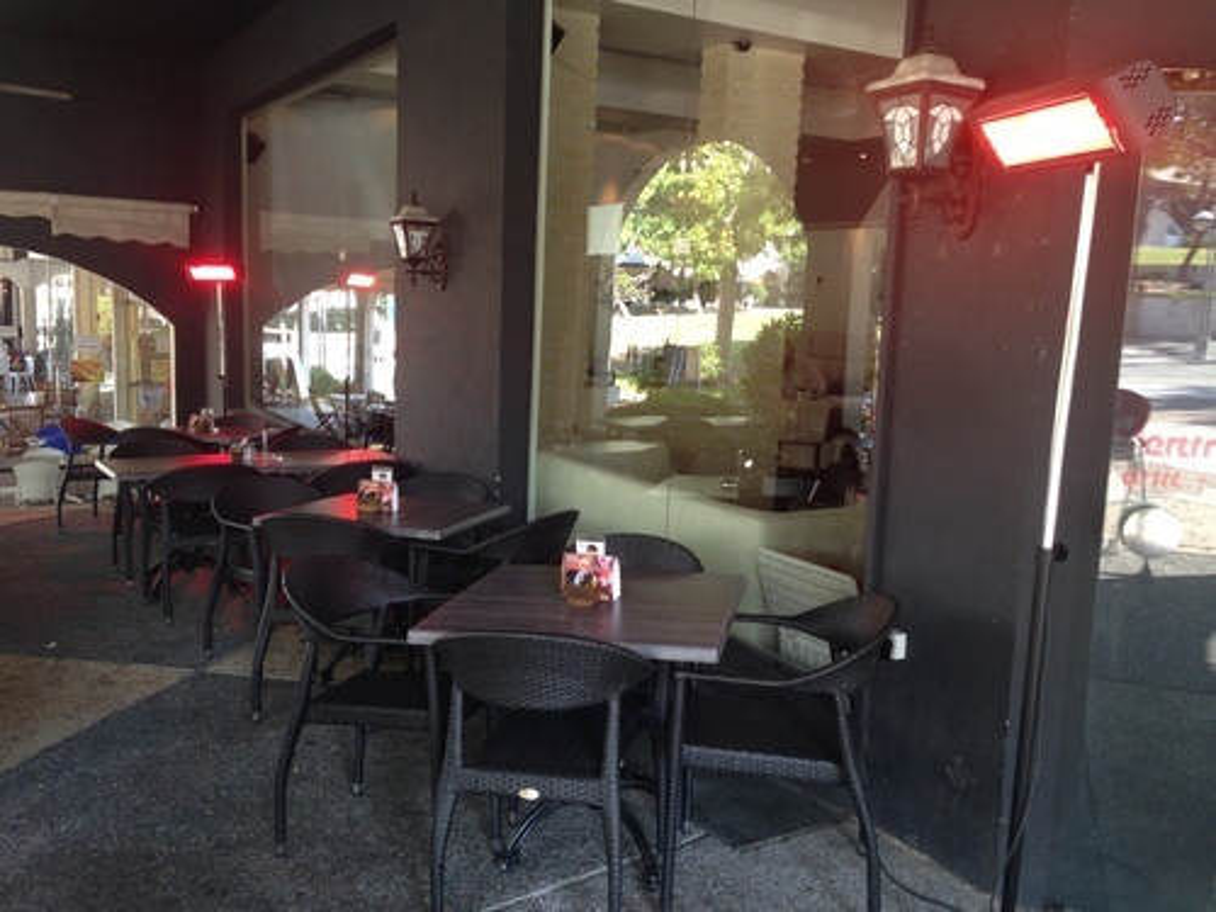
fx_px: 1159
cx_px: 608
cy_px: 456
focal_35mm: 33
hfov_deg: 55.4
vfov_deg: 42.9
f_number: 2.4
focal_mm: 4.12
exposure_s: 1/30
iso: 50
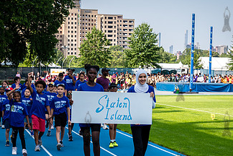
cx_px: 87
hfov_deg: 27.6
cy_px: 124
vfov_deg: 18.5
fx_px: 472
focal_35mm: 73
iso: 100
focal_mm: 40
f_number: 5
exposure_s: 1/320
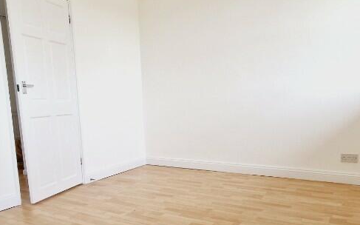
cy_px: 152
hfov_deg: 64.5
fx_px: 284
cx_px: 159
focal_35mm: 29
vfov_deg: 42.5
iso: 80
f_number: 2.2
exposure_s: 1/100
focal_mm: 2.2
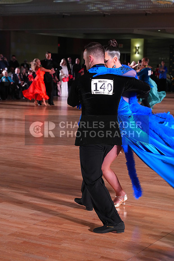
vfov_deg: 26.0
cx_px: 87
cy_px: 130
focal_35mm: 78
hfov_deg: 17.5
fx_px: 565
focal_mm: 78
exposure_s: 1/200
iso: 4000
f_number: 5.6
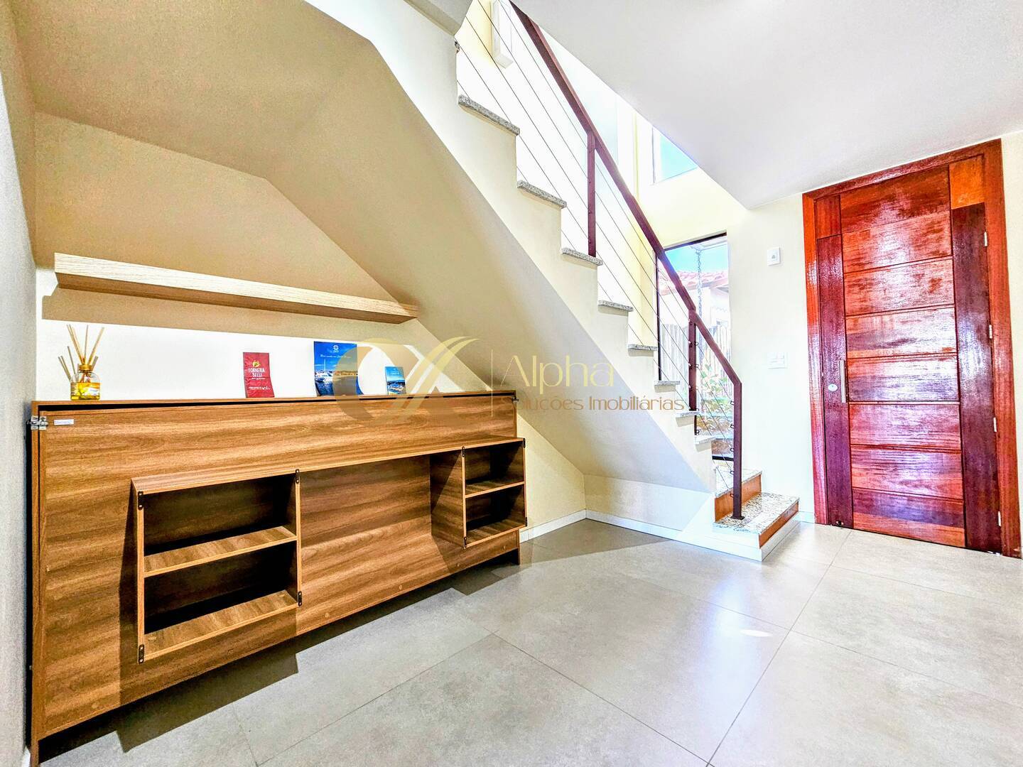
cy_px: 384
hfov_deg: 106.2
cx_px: 512
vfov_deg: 89.9
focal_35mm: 13
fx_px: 384
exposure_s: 1/100
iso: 320
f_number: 2.2
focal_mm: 2.2
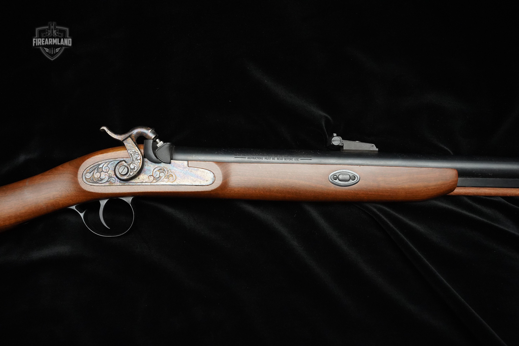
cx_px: 260
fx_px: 425
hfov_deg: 62.8
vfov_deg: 44.3
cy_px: 173
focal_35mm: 30
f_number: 6.3
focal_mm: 29.5
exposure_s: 1/160
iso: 8000
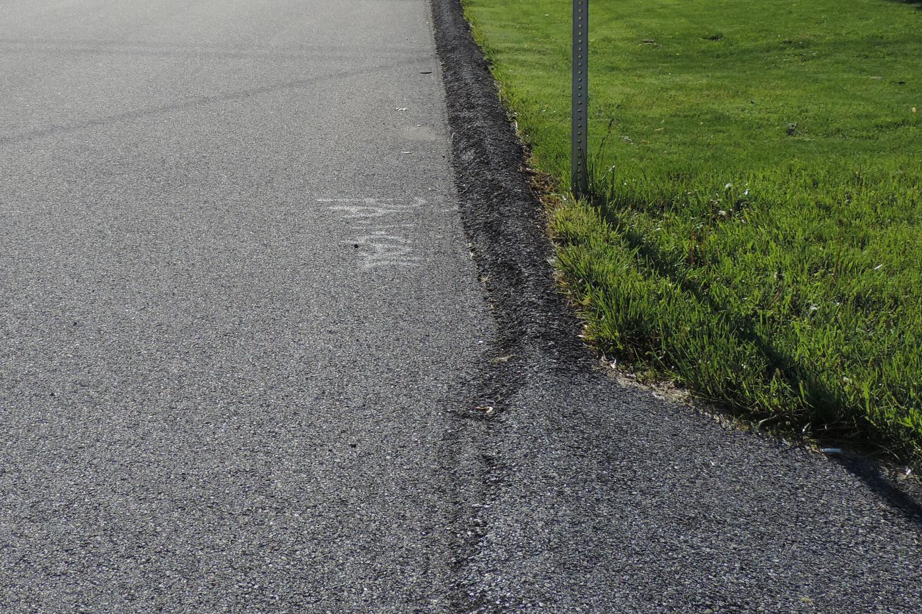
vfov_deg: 22.0
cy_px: 130
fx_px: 1562
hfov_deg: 32.7
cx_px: 324
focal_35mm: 61
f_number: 3.3
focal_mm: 7.1
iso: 80
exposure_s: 1/1250
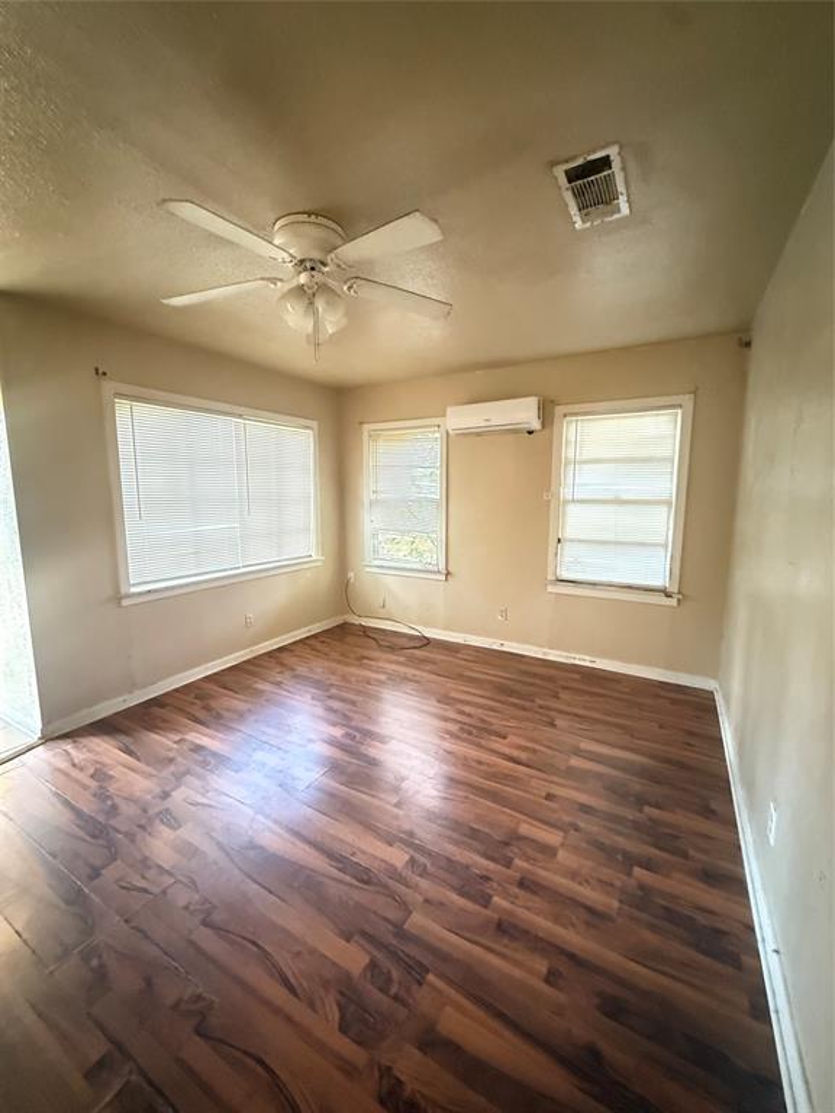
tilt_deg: -6.2
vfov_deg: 102.1
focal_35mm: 14
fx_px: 450
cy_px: 556
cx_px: 418
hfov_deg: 85.7
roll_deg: +0.6
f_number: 2.2
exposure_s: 1/40
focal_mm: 2.22
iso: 1600
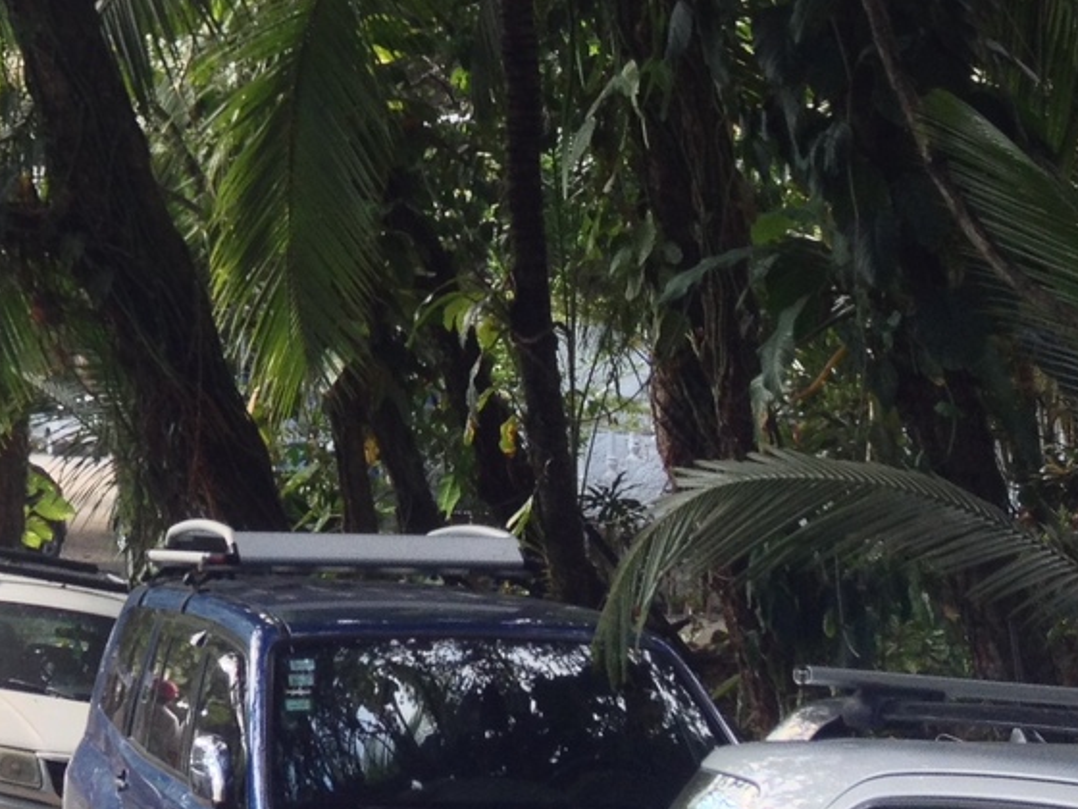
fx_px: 3114
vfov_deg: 14.6
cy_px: 27
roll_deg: -2.3
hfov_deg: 18.2
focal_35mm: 100
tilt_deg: +1.3
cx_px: -345
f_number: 2.4
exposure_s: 1/120
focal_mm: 4.28
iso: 50
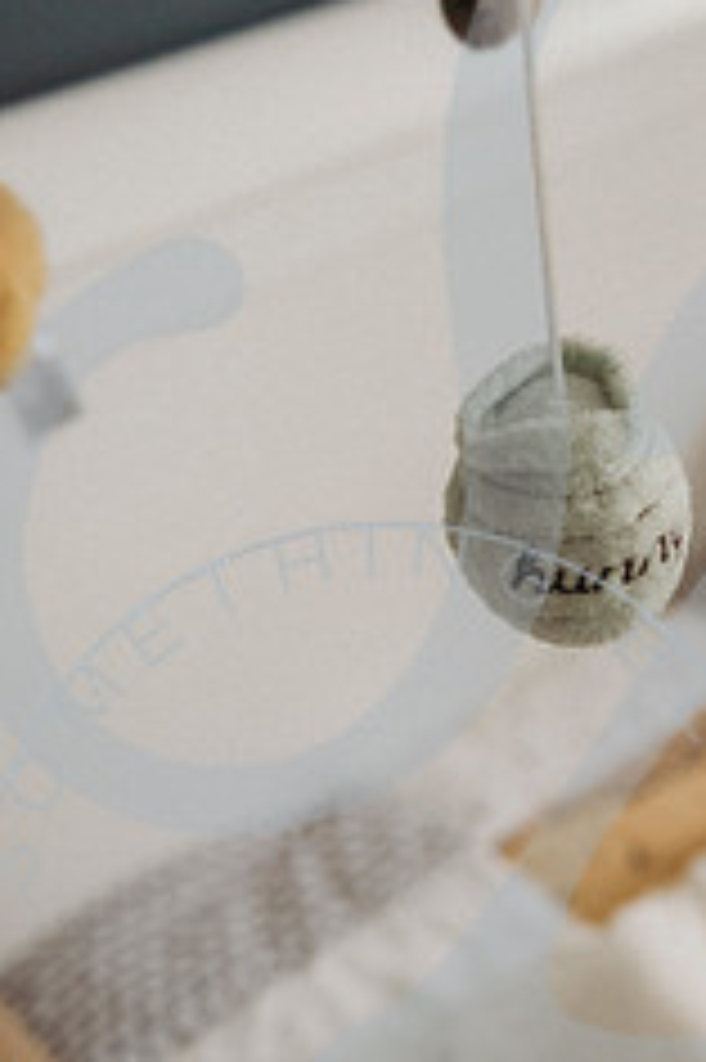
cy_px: 598
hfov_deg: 21.9
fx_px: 1797
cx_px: 594
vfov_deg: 32.9
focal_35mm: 61
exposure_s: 1/125
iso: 3200
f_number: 2.8
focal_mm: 32
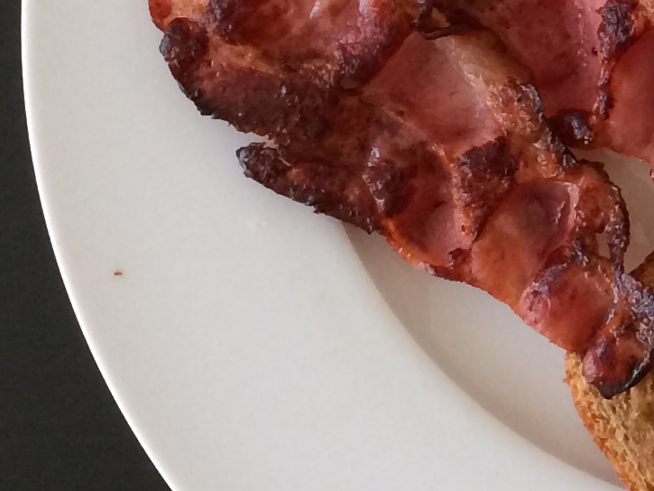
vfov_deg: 10.8
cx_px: 1070
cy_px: -107
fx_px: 2551
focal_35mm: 135
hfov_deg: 13.5
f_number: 2.2
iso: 64
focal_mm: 4.12
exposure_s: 1/30
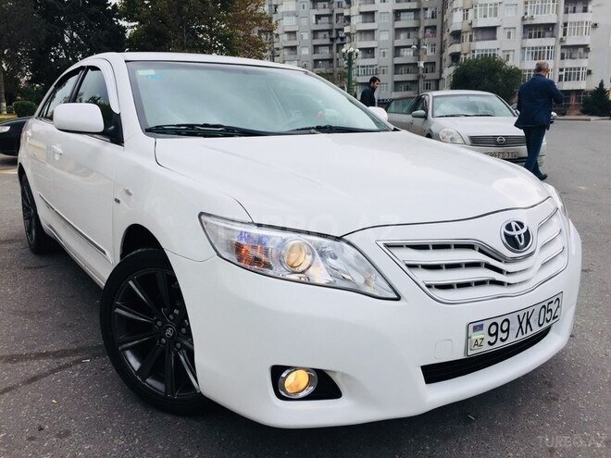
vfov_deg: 48.2
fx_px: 512
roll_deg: +2.1
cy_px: 229
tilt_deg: -14.0
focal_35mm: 29
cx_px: 306
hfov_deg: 61.7
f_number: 2.2
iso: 32
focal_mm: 4.15
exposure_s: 1/1014
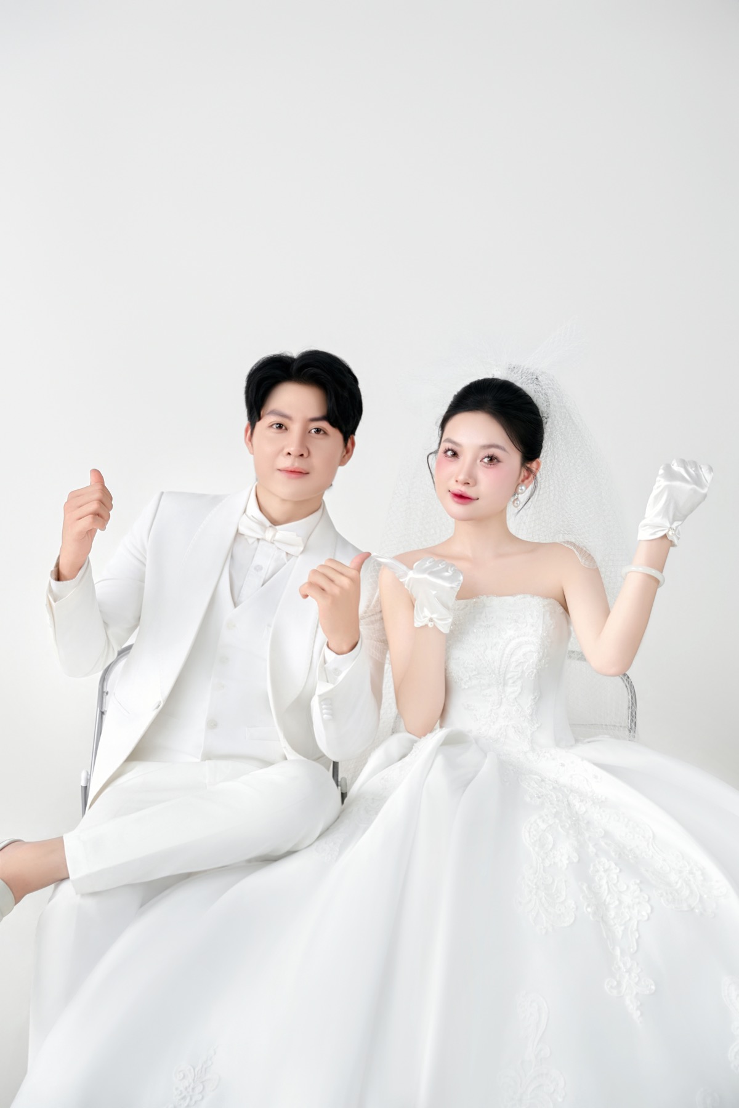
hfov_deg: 27.0
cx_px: 370
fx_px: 1536
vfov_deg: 39.7
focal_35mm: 50
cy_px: 554
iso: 160
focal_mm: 49.9
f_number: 3.5
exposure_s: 1/160
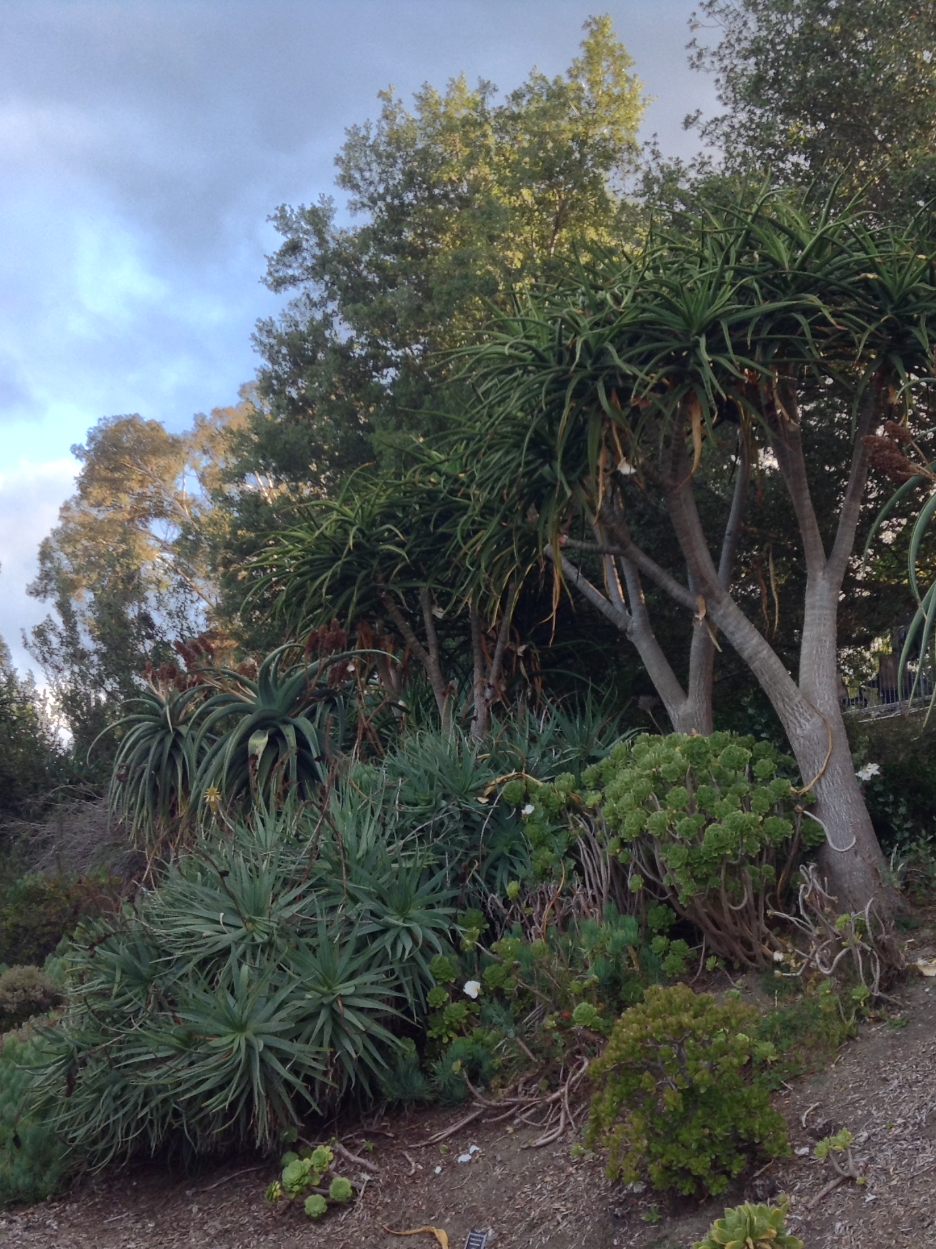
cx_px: 524
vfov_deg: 42.1
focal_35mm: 45
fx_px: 1623
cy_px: 634
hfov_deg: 32.1
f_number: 2.4
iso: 32
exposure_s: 1/60
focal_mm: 3.3
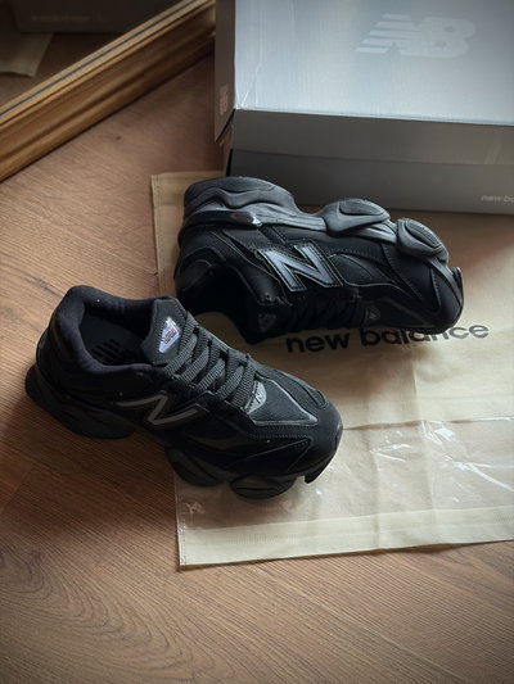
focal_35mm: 52
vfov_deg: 36.8
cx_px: 257
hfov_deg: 28.0
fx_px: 1029
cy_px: 342
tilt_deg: -58.9
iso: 125
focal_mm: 5.96
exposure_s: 1/100
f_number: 1.6
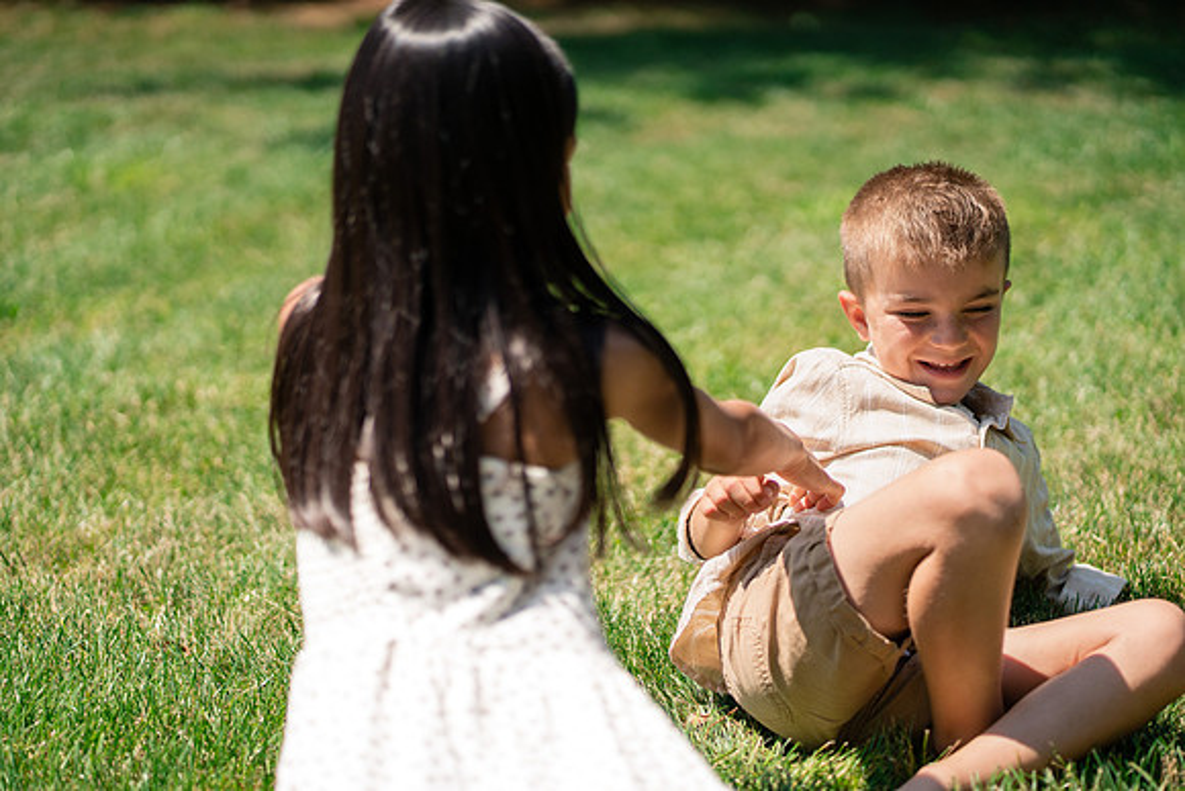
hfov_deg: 23.9
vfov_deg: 16.1
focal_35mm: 85
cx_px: 592
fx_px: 2798
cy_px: 396
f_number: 2
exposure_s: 1/6400
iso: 320
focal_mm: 85
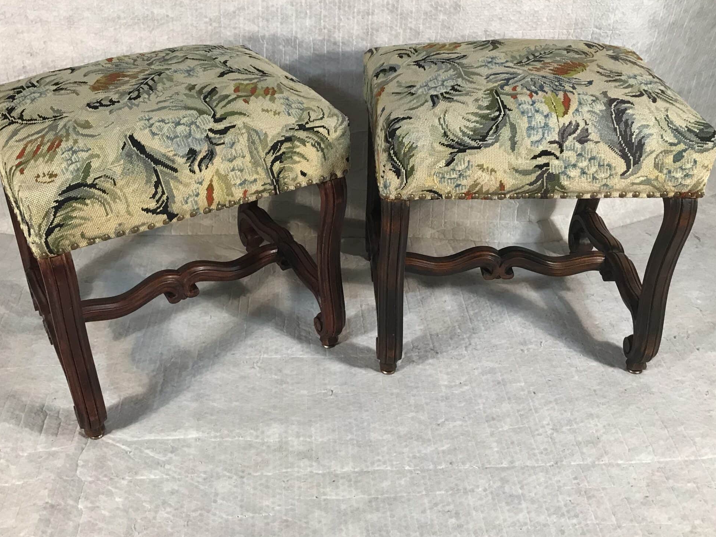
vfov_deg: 38.6
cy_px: 239
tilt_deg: -31.8
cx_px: 323
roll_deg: +0.3
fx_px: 765
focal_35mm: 37
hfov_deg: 50.1
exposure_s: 1/33
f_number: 1.8
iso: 40
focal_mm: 3.99
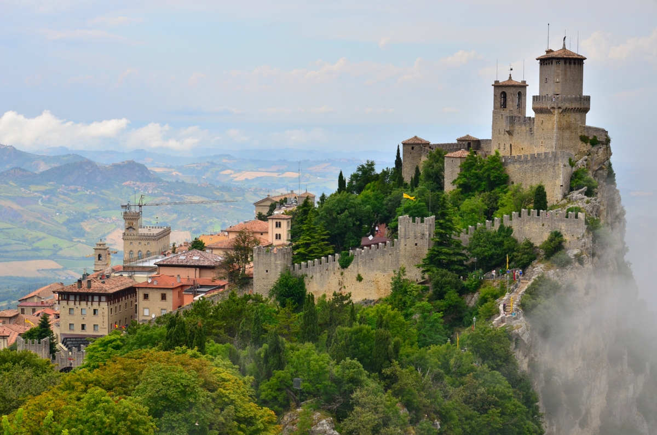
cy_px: 218
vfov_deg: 15.6
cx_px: 328
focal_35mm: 87
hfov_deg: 23.4
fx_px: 1585
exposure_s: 1/400
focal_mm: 58
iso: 200
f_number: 10
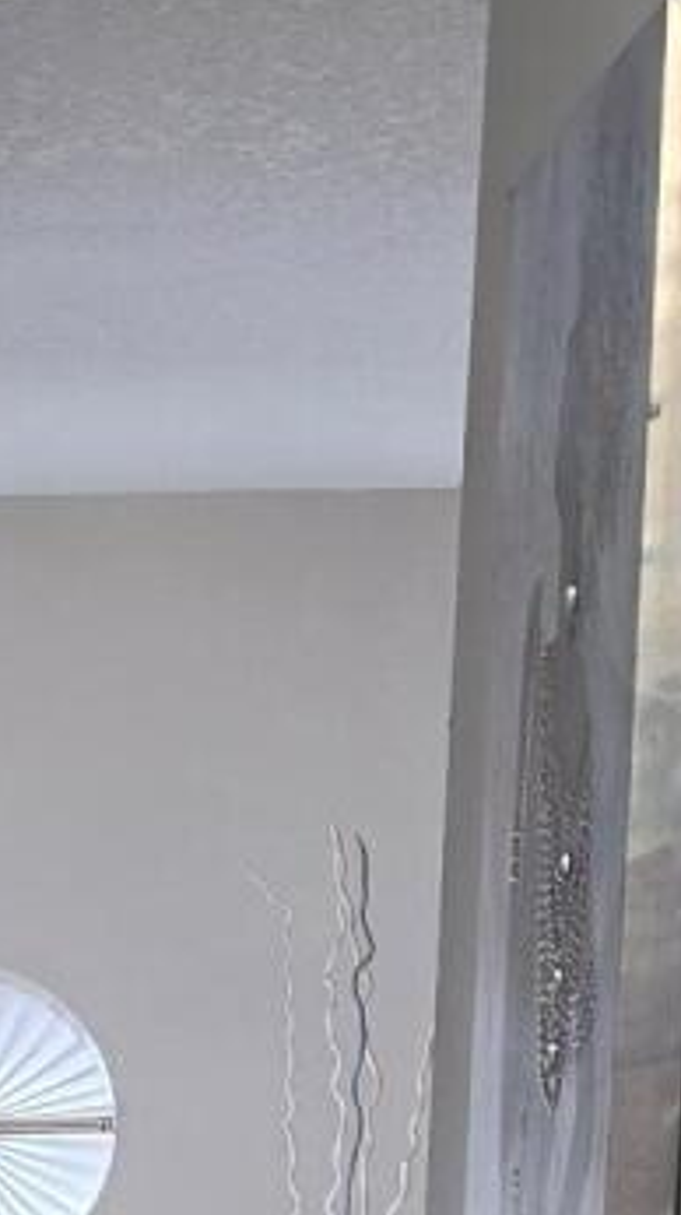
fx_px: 4666
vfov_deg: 13.8
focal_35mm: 145
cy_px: 1921
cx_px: -723
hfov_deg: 7.9
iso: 50
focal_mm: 6.5
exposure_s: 1/120
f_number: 1.4
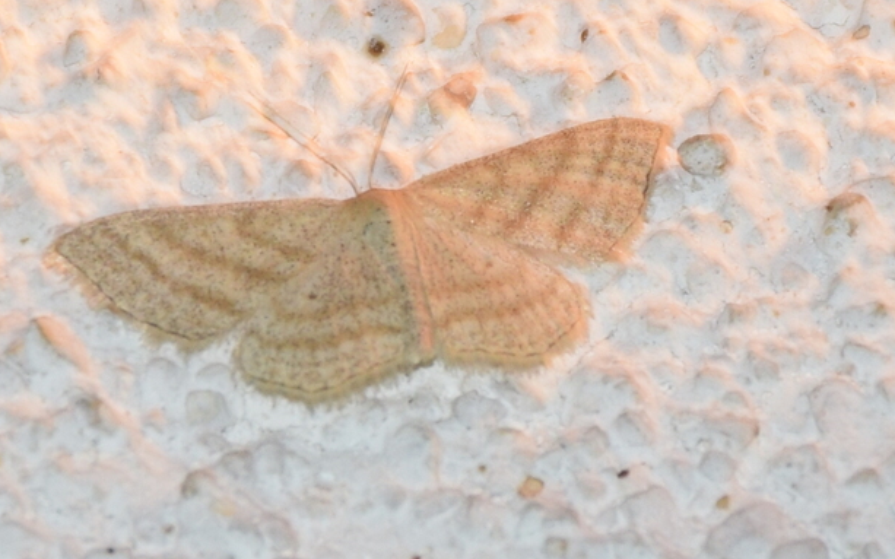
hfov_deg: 6.3
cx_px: 384
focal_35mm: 335
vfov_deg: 3.9
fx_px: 8170
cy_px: 198
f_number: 7.1
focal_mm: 140
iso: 320
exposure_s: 1/60
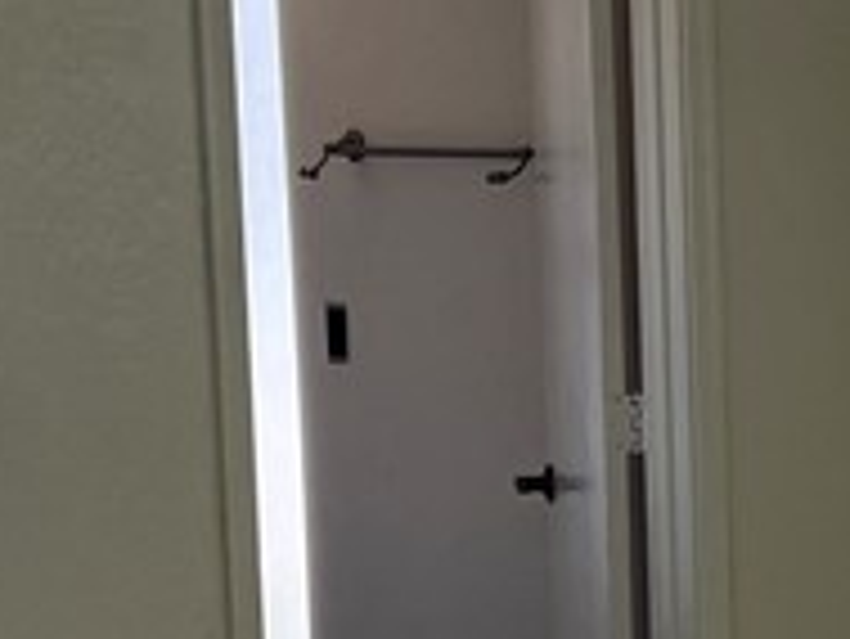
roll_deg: -0.7
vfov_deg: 10.4
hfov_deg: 12.8
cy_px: 711
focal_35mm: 141
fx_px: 3464
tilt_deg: -11.4
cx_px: 1480
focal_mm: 5.7
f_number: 1.5
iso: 40
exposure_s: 1/150
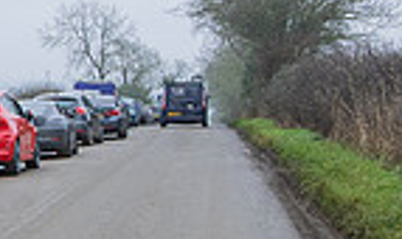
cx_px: -402
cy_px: 144
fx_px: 1589
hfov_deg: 12.6
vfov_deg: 8.6
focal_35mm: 147
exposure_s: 1/125
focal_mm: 15.9
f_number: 4
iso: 200
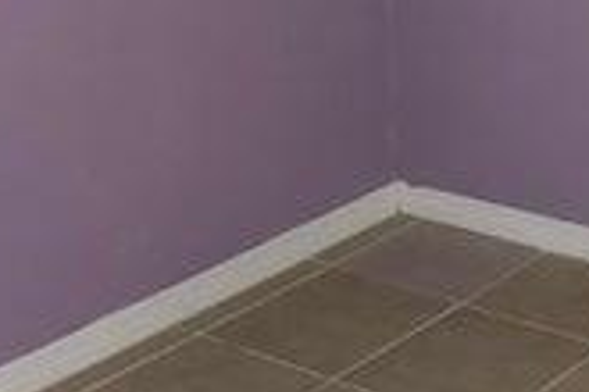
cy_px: -175
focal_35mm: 93
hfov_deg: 20.6
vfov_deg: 13.9
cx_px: 696
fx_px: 1521
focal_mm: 6.3
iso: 160
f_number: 1.7
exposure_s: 1/12
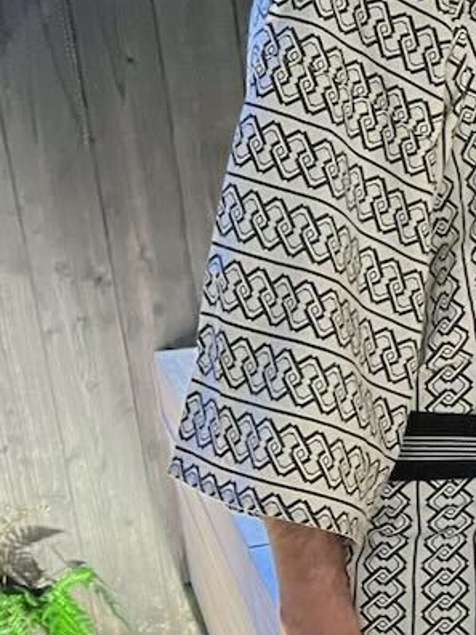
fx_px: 1540
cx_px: 718
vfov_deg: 23.1
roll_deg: +3.3
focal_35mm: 84
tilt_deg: -18.4
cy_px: 452
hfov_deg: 16.1
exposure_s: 1/30
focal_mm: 5.1
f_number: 1.6
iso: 800
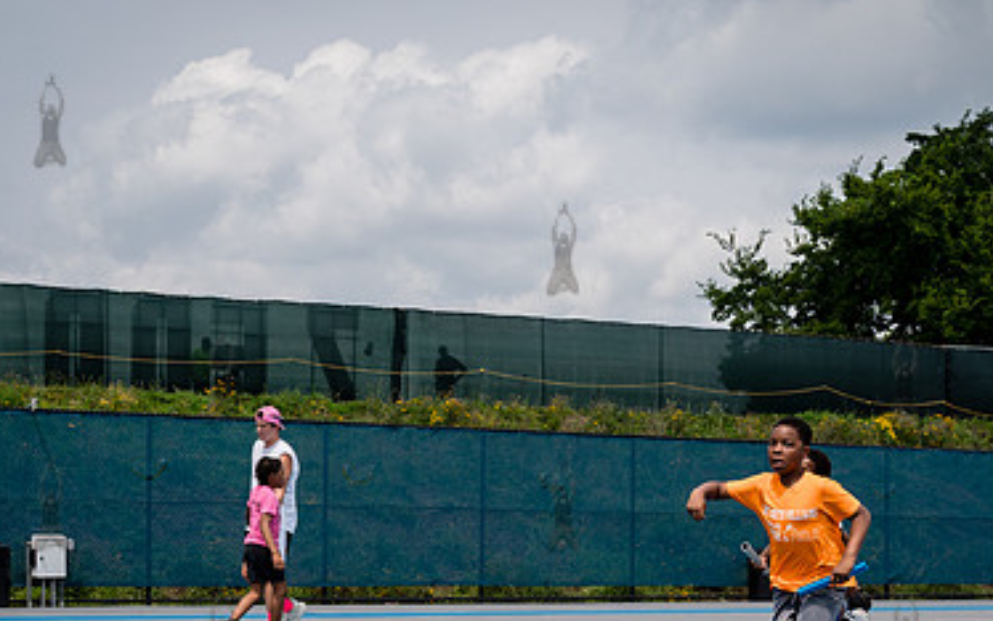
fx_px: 2003
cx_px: 490
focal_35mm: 74
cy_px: 580
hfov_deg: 27.8
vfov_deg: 17.3
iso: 100
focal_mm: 39
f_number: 5
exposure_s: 1/800
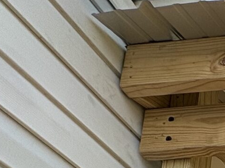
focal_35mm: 75
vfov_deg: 13.7
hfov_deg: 17.8
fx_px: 487
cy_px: 411
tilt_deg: +11.5
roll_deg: -0.2
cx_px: 454
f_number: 2.2
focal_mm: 2.22
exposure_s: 1/858
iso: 64
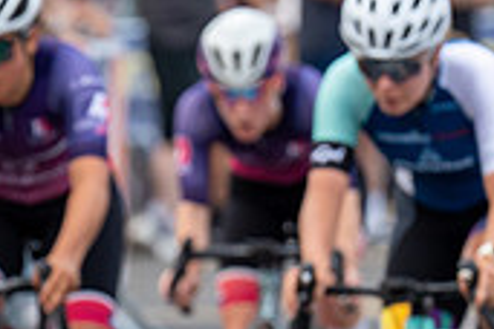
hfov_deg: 2.9
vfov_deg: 1.9
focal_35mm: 716
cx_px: -191
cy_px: 90
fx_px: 9824
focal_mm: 164
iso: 500
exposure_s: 1/1000
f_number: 3.2
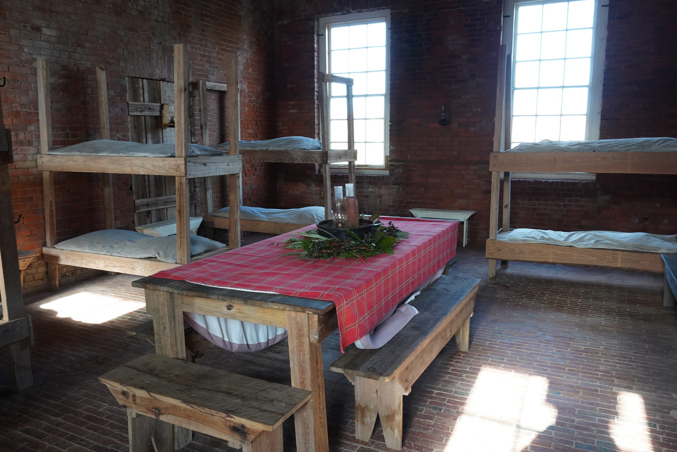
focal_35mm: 28
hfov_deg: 65.5
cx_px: 338
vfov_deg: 46.4
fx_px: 527
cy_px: 226
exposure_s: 1/80
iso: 4000
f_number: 13
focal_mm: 28
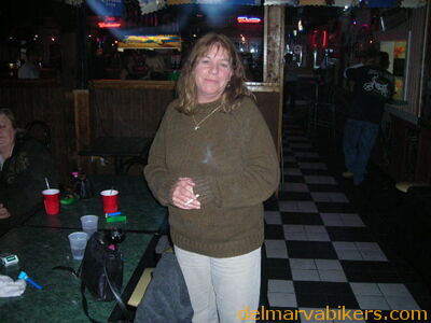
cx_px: 216
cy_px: 162
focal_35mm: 38
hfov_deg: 49.0
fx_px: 473
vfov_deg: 37.7
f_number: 3.2
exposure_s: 1/60.1
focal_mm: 6.3
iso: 200
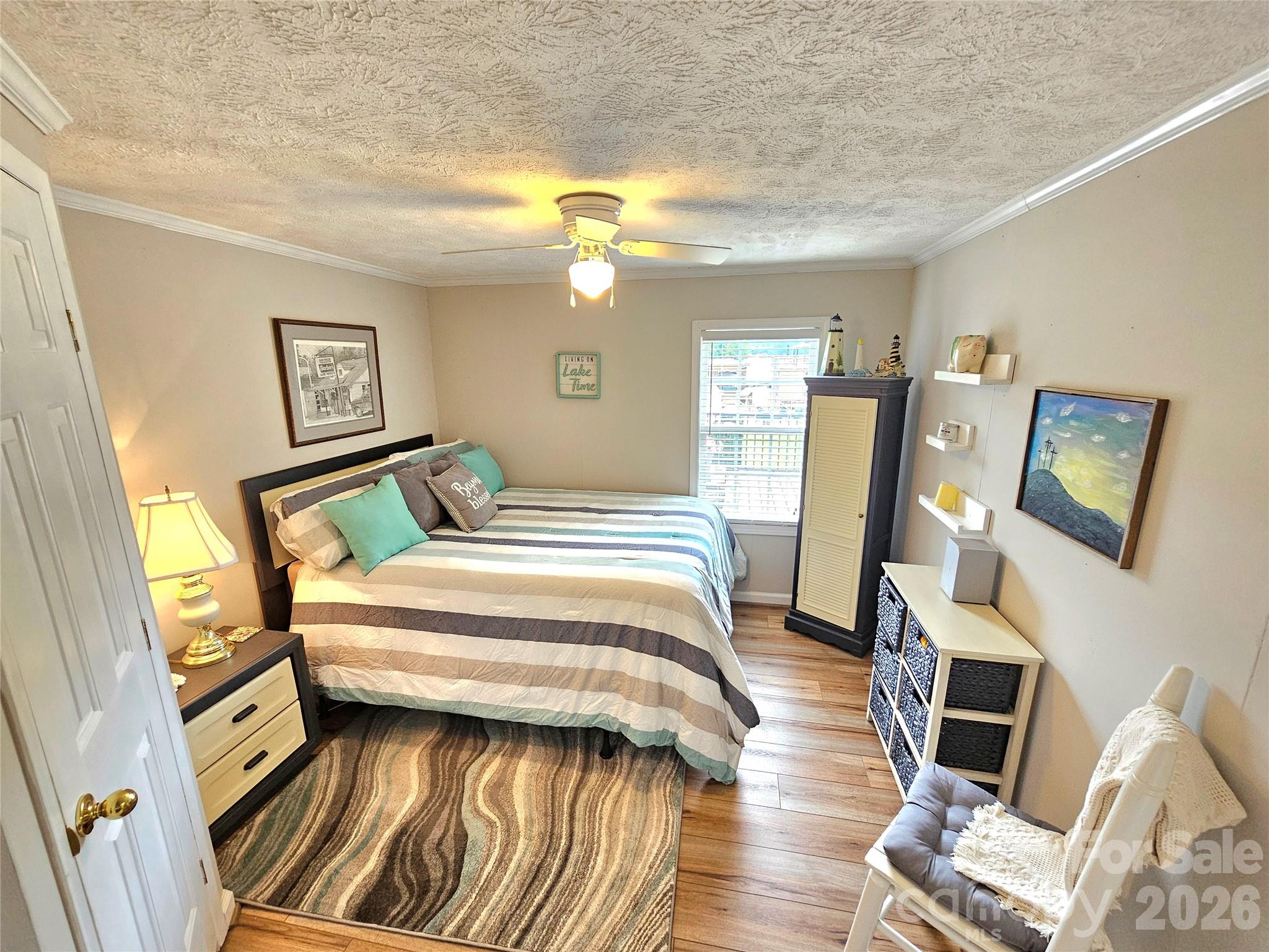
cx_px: 634
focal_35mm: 13
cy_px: 476
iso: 320
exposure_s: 1/60.2
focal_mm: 2.2
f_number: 2.2
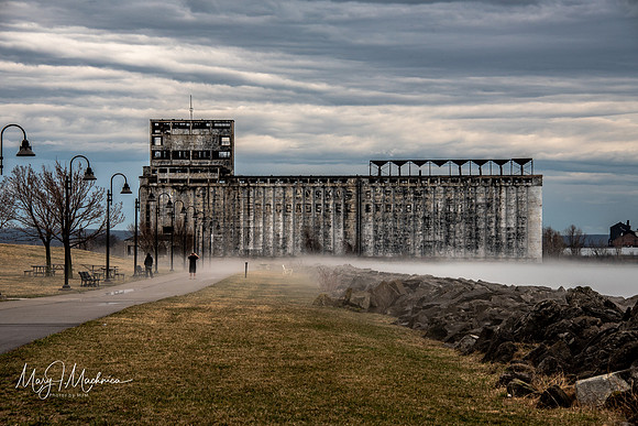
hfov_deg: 16.3
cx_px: 319
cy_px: 213
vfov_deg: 10.9
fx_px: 2227
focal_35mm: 126
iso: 250
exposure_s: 1/250
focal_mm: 125
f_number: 10
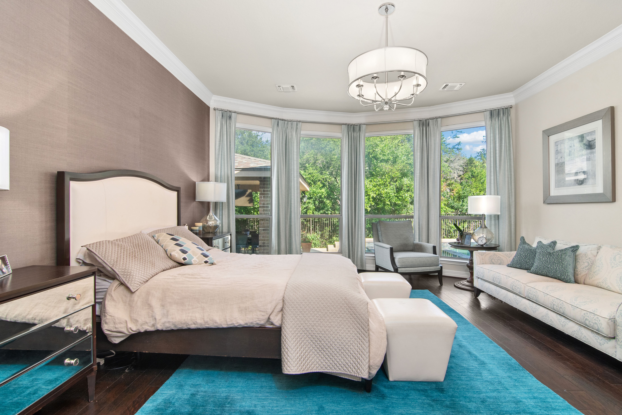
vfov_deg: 73.7
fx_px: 276
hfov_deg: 96.7
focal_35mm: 16
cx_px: 311
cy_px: 208
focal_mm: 11
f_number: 8
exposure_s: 1/15
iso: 320
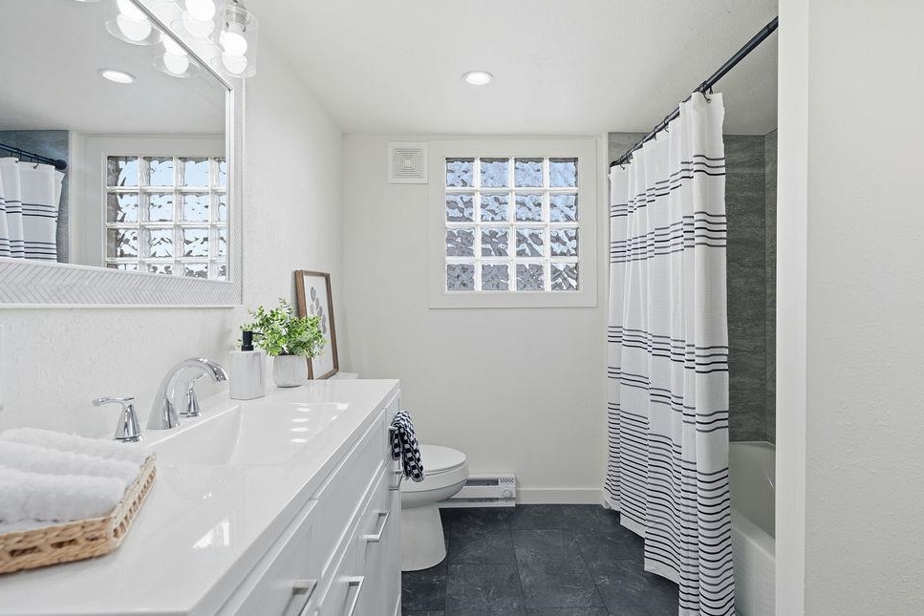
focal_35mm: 19
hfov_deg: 88.3
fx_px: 476
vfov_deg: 65.9
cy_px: 306
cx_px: 477
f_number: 8
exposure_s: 1/200
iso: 100
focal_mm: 17.5
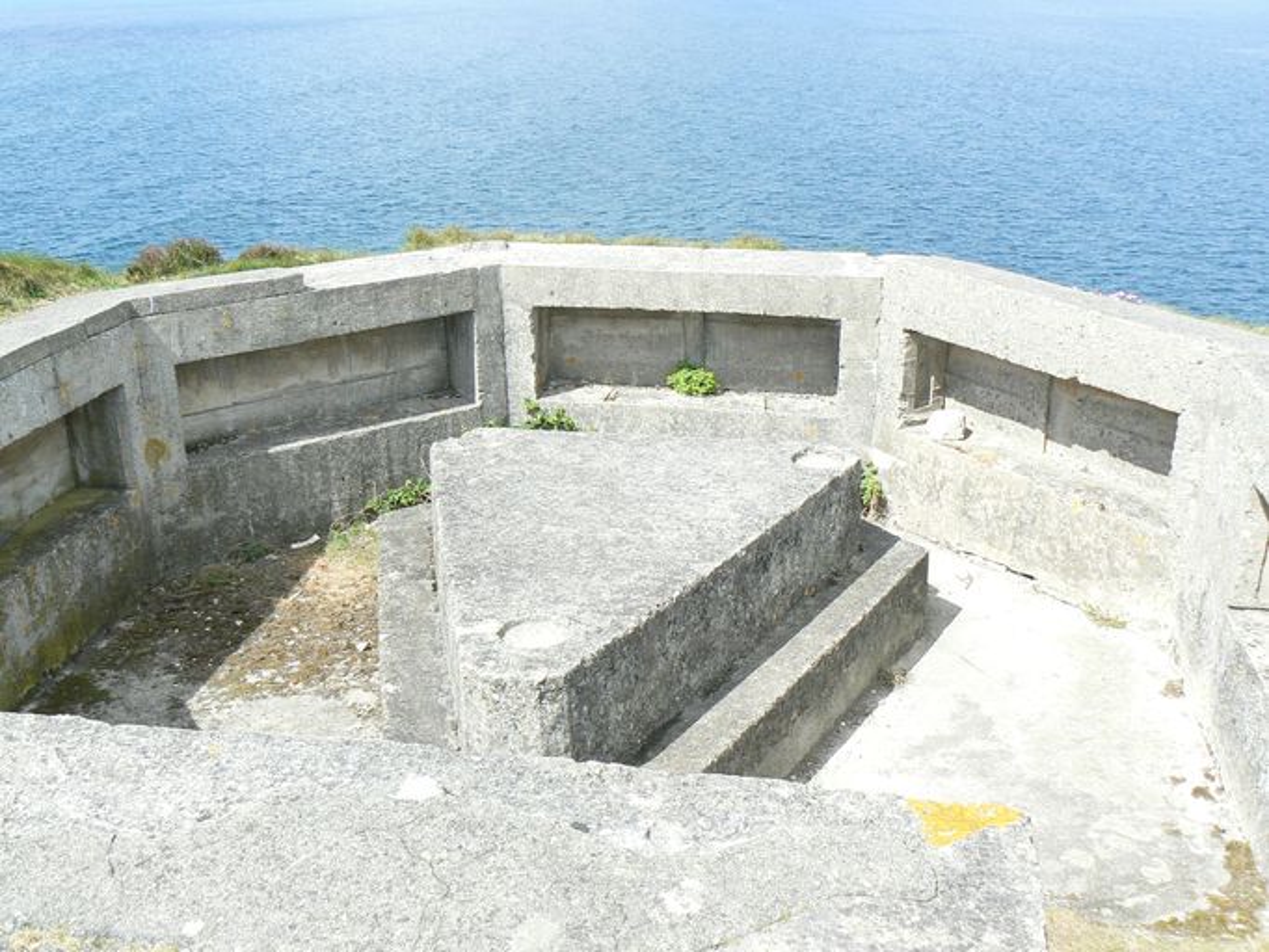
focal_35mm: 36
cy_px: 476
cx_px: 634
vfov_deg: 39.7
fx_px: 1320
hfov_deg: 51.3
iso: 80
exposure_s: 1/250
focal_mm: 6
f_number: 5.6
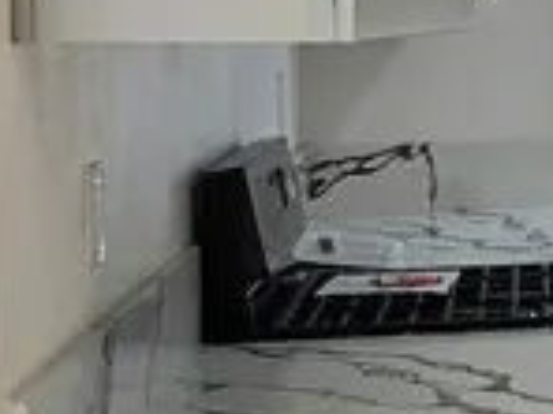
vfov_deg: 9.3
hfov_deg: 11.1
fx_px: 2540
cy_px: 67
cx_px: 1155
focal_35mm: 159
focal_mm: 6.5
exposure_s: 1/120
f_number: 1.4
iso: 12
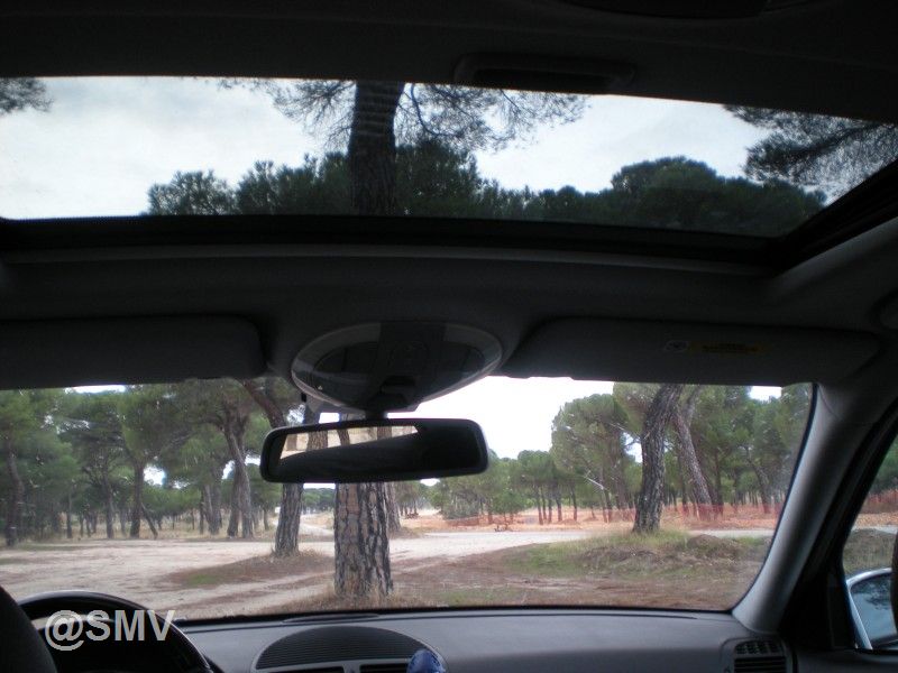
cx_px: 449
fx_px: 986
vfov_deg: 37.7
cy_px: 336
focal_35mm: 38
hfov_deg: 49.0
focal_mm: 6.3
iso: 86
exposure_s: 1/63
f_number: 3.1
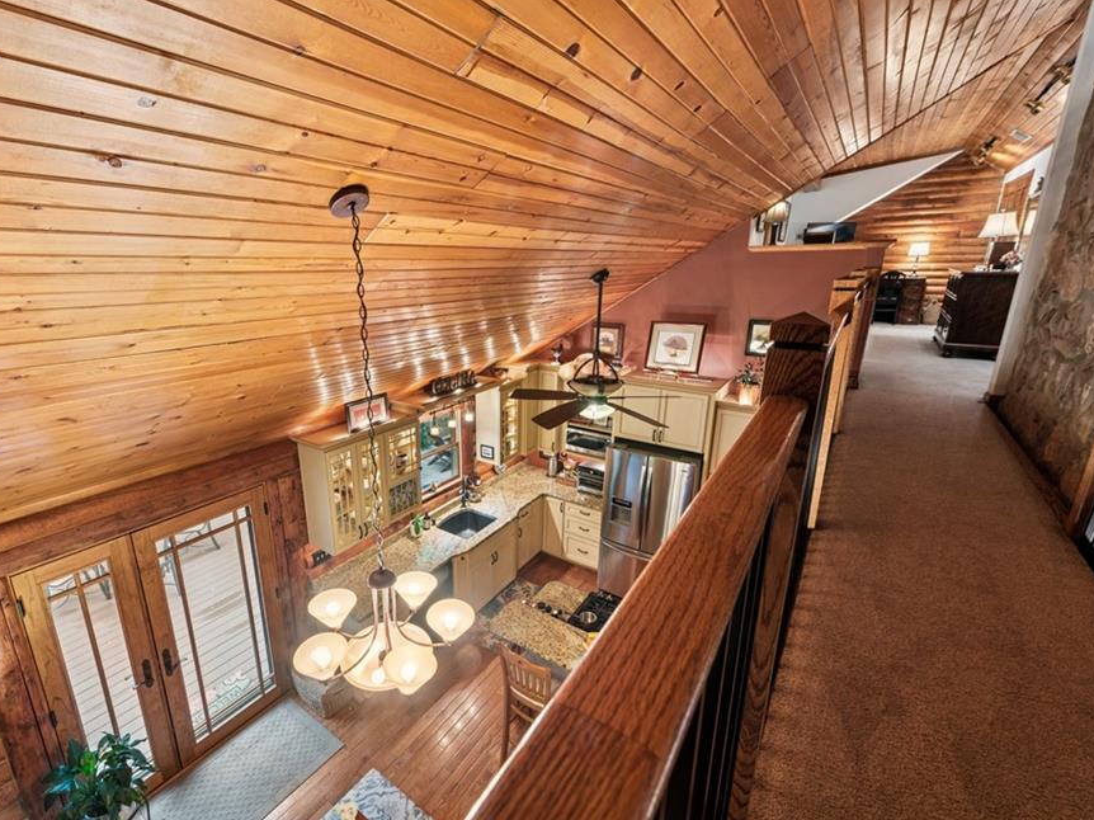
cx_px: 470
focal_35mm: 16
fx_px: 506
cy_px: 411
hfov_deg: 93.9
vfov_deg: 78.1
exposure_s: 1/2
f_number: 11
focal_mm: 14
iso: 50
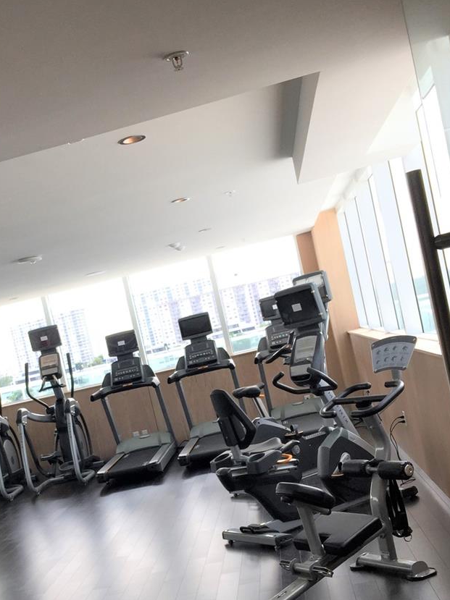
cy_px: 416
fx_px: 729
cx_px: 130
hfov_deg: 33.8
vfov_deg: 43.9
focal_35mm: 42
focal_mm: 4.15
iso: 32
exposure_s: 1/193
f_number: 2.2
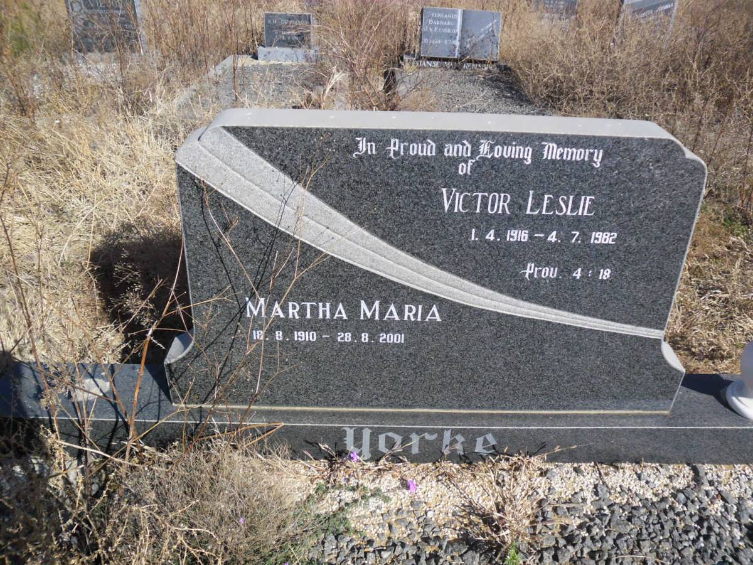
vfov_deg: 51.4
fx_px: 587
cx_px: 376
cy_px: 282
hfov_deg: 65.3
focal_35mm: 27
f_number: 3.5
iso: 80
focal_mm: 4.9
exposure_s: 1/899
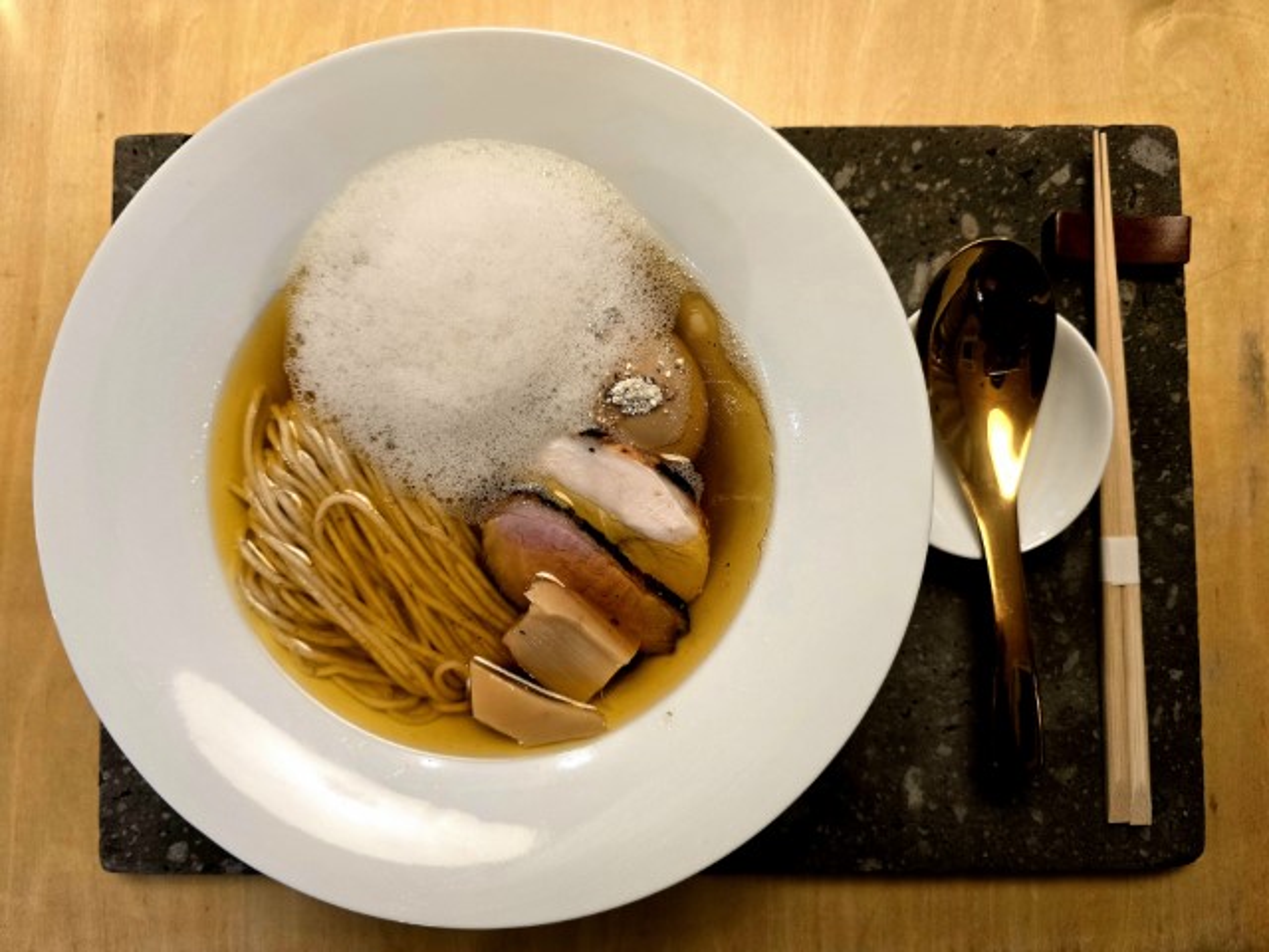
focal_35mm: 23
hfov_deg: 73.9
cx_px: 634
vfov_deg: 58.9
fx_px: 843
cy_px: 476
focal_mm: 6.3
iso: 400
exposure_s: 1/101
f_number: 1.7
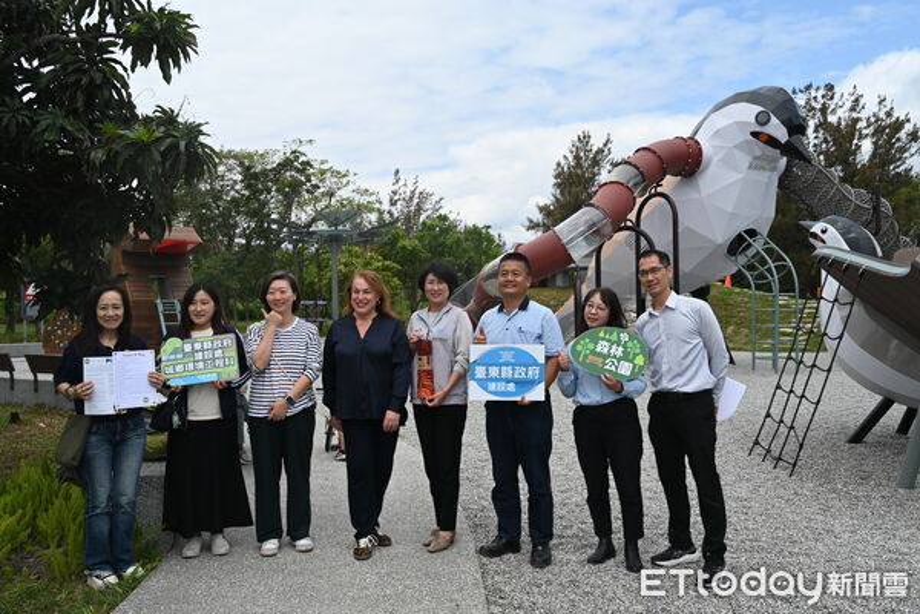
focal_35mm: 32
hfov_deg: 59.5
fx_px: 805
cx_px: 460
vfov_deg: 41.7
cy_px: 307
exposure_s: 1/320
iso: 100
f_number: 6.3
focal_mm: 31.5
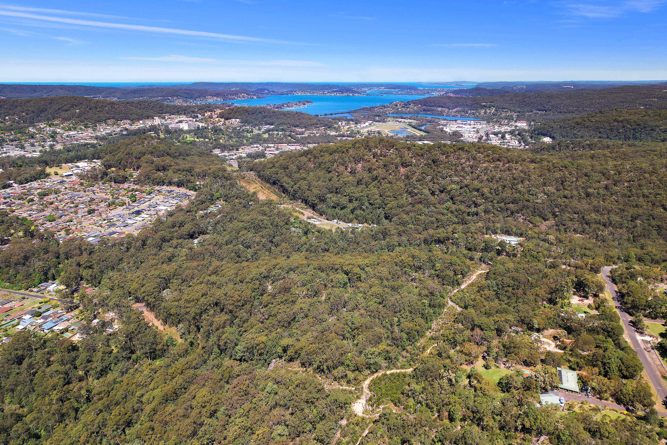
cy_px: 222
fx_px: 408
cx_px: 334
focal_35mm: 22
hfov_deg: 78.6
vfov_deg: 57.2
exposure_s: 1/60
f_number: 2.8
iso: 140
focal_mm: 8.38
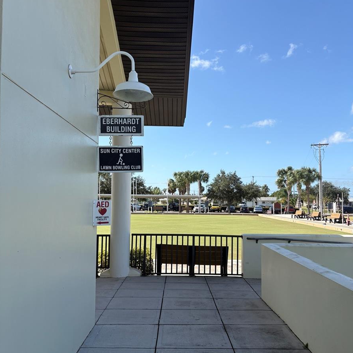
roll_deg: +0.1
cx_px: 177
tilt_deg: +4.1
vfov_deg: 52.5
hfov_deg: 52.5
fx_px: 358
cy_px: 183
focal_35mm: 31
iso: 50
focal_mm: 5.96
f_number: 1.6
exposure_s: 1/2364
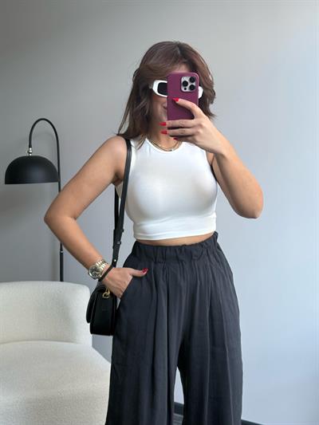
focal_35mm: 48
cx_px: 160
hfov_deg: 30.3
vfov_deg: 39.6
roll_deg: +0.7
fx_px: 590
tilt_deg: -18.7
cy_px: 212
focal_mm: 6.76
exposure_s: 1/154
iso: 200
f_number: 1.78
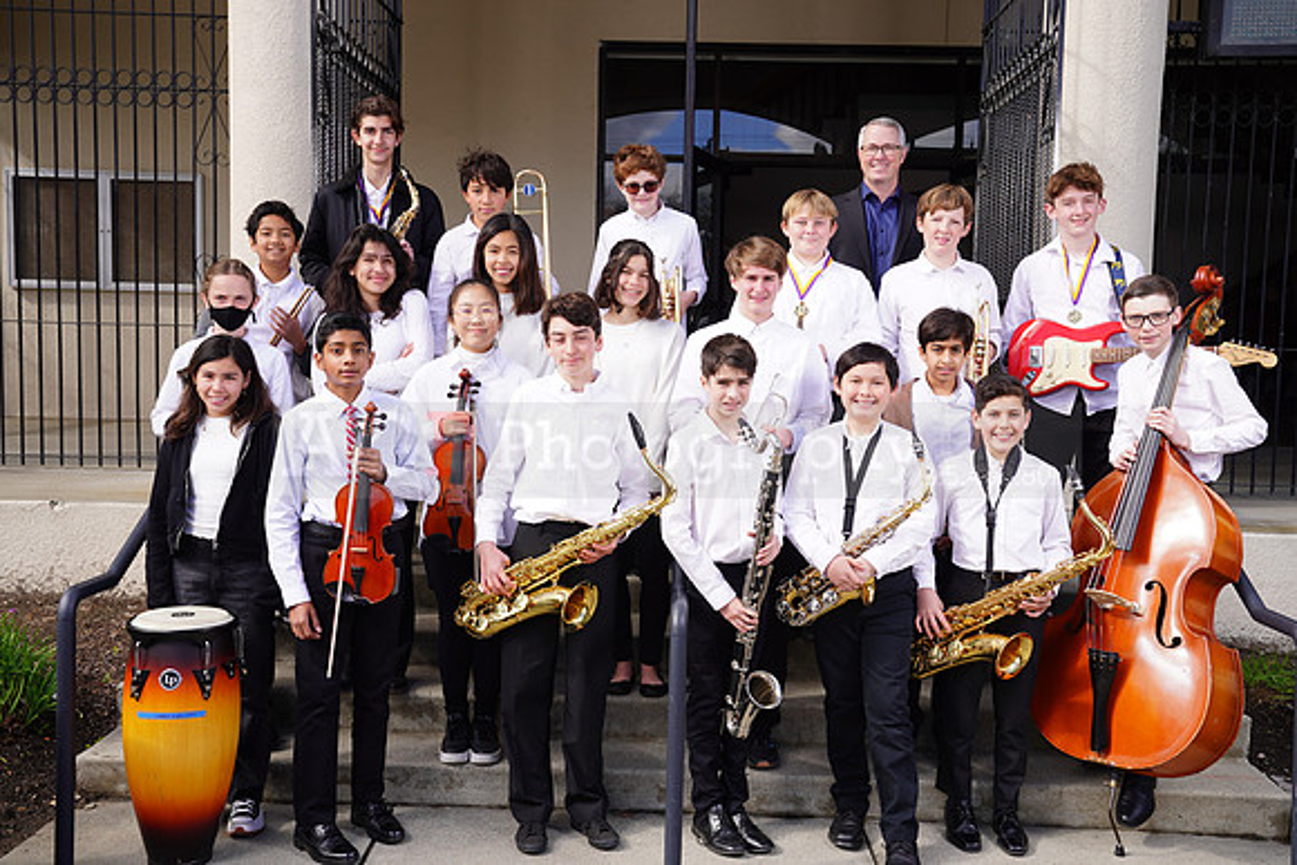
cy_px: 432
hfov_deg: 51.9
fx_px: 1333
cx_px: 648
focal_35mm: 37
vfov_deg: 36.0
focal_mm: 37
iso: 100
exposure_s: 1/200
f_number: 6.3
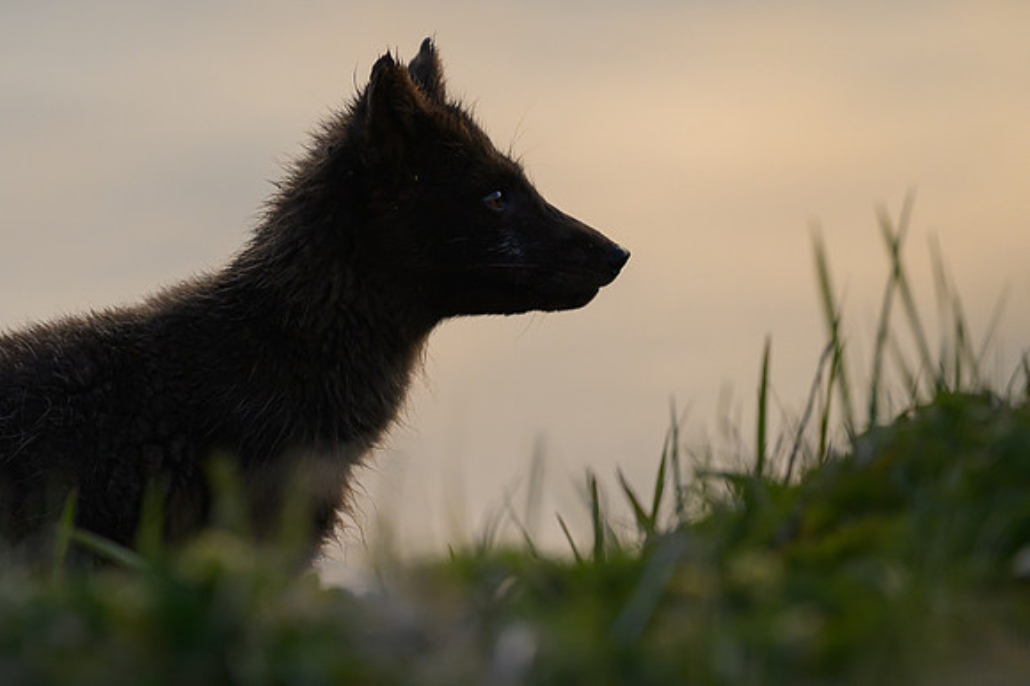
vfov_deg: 2.5
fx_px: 15991
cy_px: 206
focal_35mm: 559
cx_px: 310
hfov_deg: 3.7
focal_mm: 400
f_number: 4
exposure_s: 1/800
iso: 800
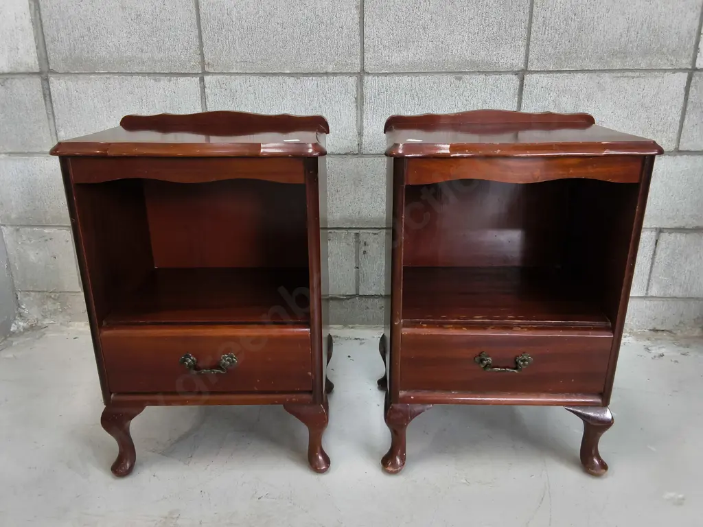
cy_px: 264
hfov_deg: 65.3
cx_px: 352
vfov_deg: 51.4
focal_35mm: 27
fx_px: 548
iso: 100
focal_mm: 2.87
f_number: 2
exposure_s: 1/100
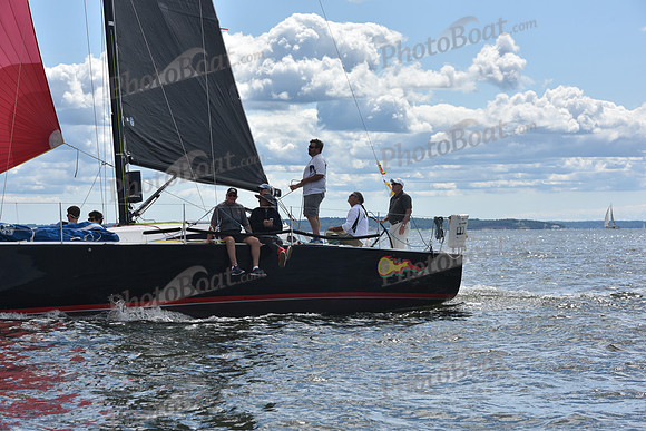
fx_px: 2010
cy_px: 216
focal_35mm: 112
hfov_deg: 18.3
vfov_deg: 12.2
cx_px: 323
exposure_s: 1/800
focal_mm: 112
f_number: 10
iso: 250
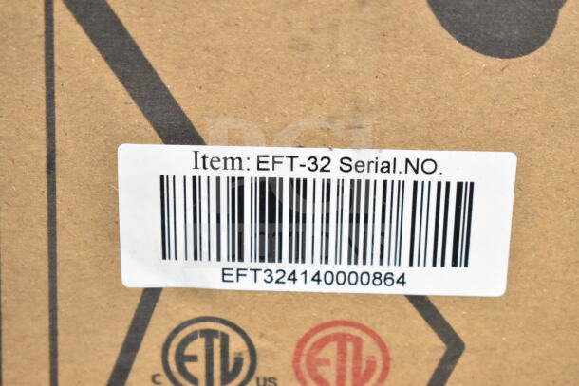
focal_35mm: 82
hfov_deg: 24.6
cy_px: 193
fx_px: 1327
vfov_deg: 16.6
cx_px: 290
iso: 7200
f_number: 5.6
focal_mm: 55
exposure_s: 1/100
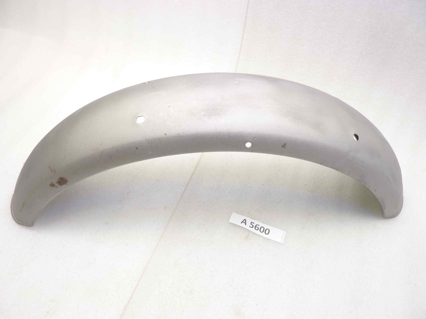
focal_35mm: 25
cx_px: 213
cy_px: 160
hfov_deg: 69.4
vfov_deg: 54.9
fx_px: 308
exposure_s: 1/10
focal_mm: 4.1
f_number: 3.3
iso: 80
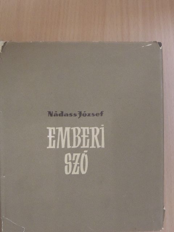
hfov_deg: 30.9
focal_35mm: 47
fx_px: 315
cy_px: 116
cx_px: 87
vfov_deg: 40.4
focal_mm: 8.3
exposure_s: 1/100
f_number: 3.5
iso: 1600
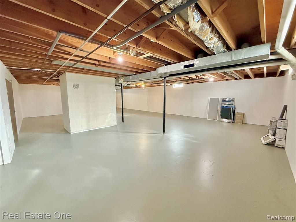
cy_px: 111
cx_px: 148
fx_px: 120
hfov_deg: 102.1
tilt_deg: -7.4
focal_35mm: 14
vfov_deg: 85.7
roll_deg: -0.1
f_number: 2.2
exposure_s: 1/60
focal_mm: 2.22
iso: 640
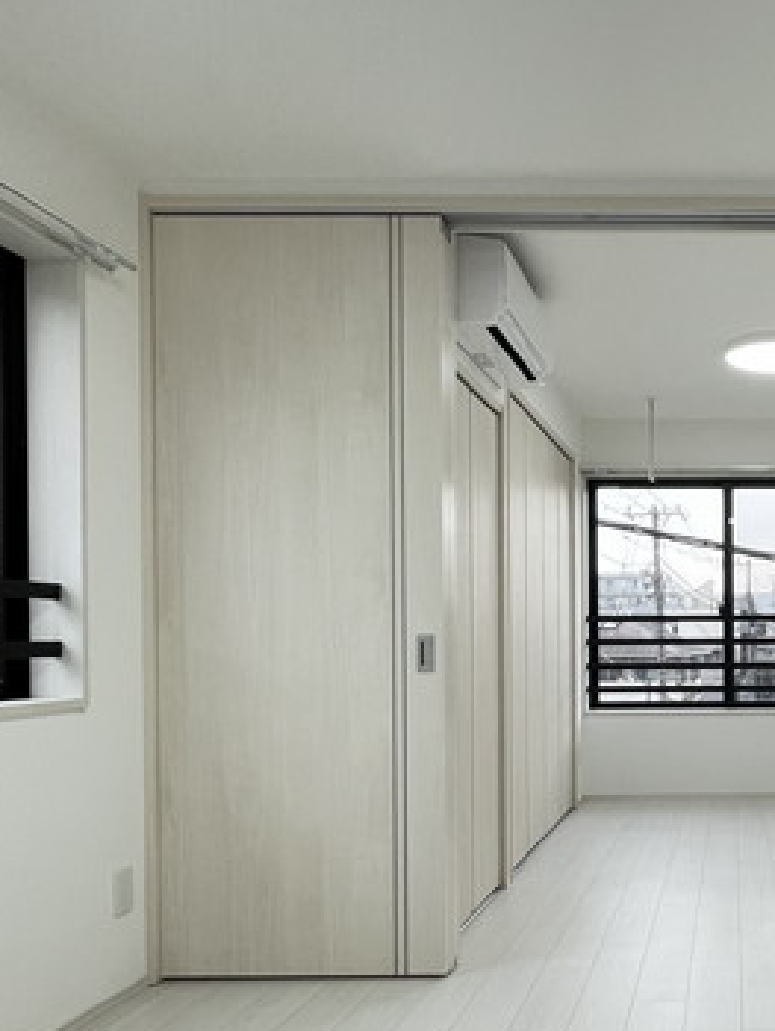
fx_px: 954
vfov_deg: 56.1
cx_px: 746
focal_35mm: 32
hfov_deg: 39.8
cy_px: 648
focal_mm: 1.55
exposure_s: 1/99
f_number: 2.4
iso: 80
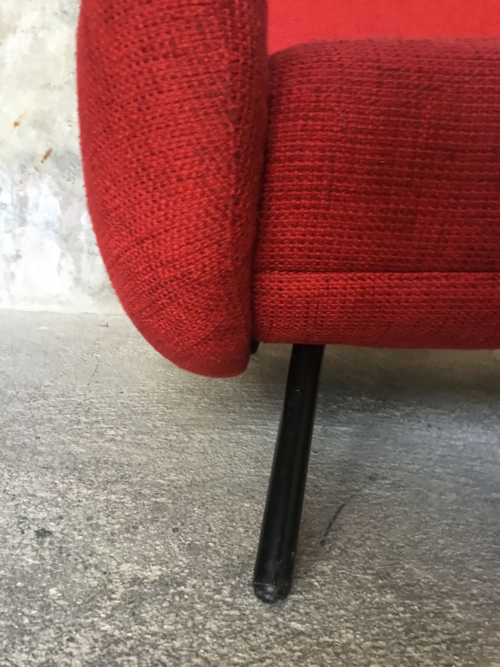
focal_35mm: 31
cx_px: 250
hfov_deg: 45.4
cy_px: 334
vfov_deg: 58.4
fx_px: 597
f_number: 2.4
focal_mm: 3.3
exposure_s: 1/33
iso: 160
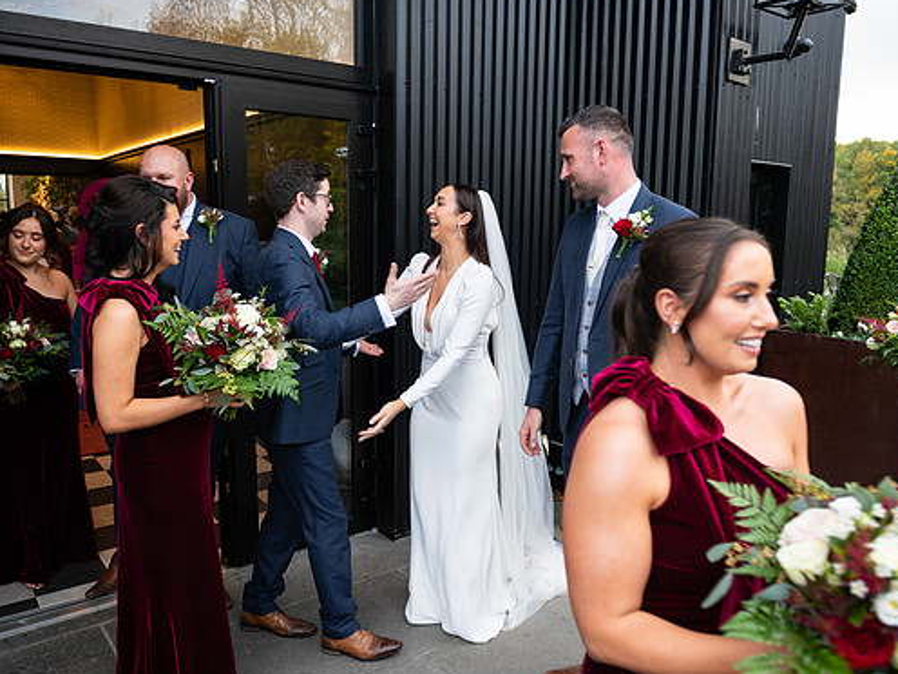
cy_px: 340
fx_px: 700
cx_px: 465
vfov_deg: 51.4
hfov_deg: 65.3
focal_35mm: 27
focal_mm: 24
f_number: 3.5
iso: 320
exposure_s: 1/160
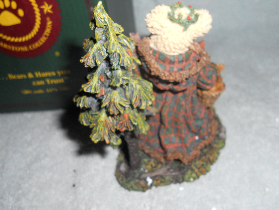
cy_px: 105
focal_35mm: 32
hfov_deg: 56.8
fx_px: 258
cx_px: 140
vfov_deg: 44.2
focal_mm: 5.8
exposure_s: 1/25
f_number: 8.8
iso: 80
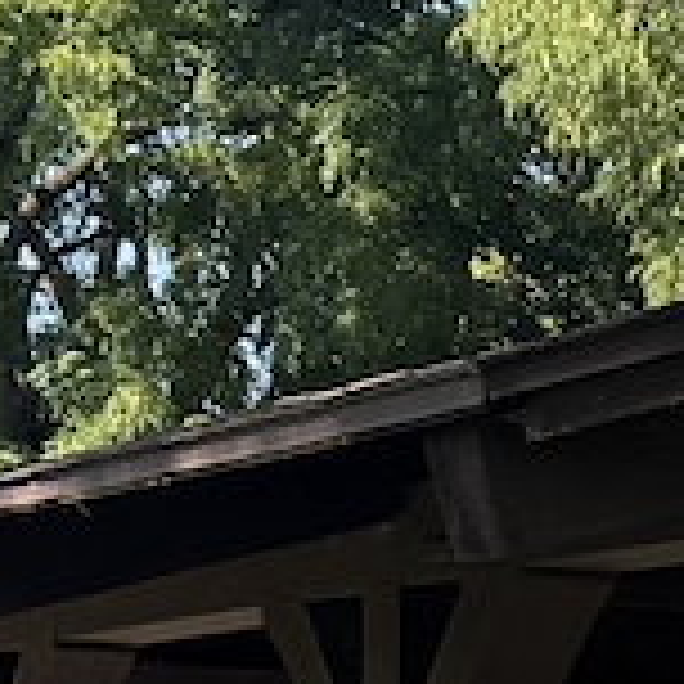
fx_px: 4985
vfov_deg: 7.7
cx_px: 920
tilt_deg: -2.0
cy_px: 1109
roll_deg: -1.9
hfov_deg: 7.7
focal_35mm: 223
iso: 100
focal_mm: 6.76
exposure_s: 1/1437
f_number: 1.78
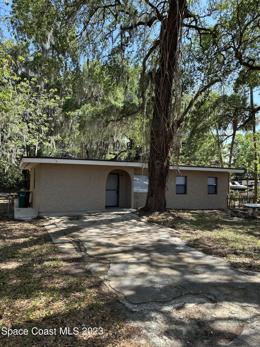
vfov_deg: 71.6
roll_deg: -1.9
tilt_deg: +1.8
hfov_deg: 56.8
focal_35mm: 24
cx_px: 130
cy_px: 174
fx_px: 240
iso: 80
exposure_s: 1/918
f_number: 1.78
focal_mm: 6.86
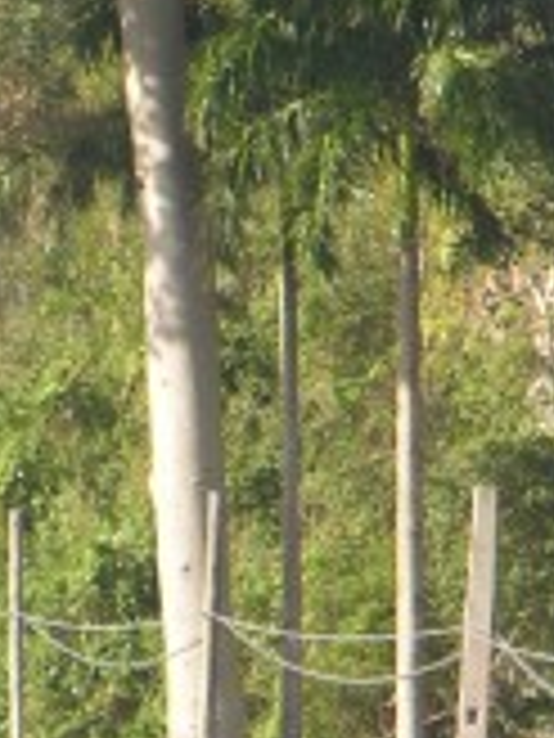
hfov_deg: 1.1
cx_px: -32
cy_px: 392
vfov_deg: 1.5
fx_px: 27911
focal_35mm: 1308
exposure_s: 1/102
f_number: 4.2
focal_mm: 71.2
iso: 50
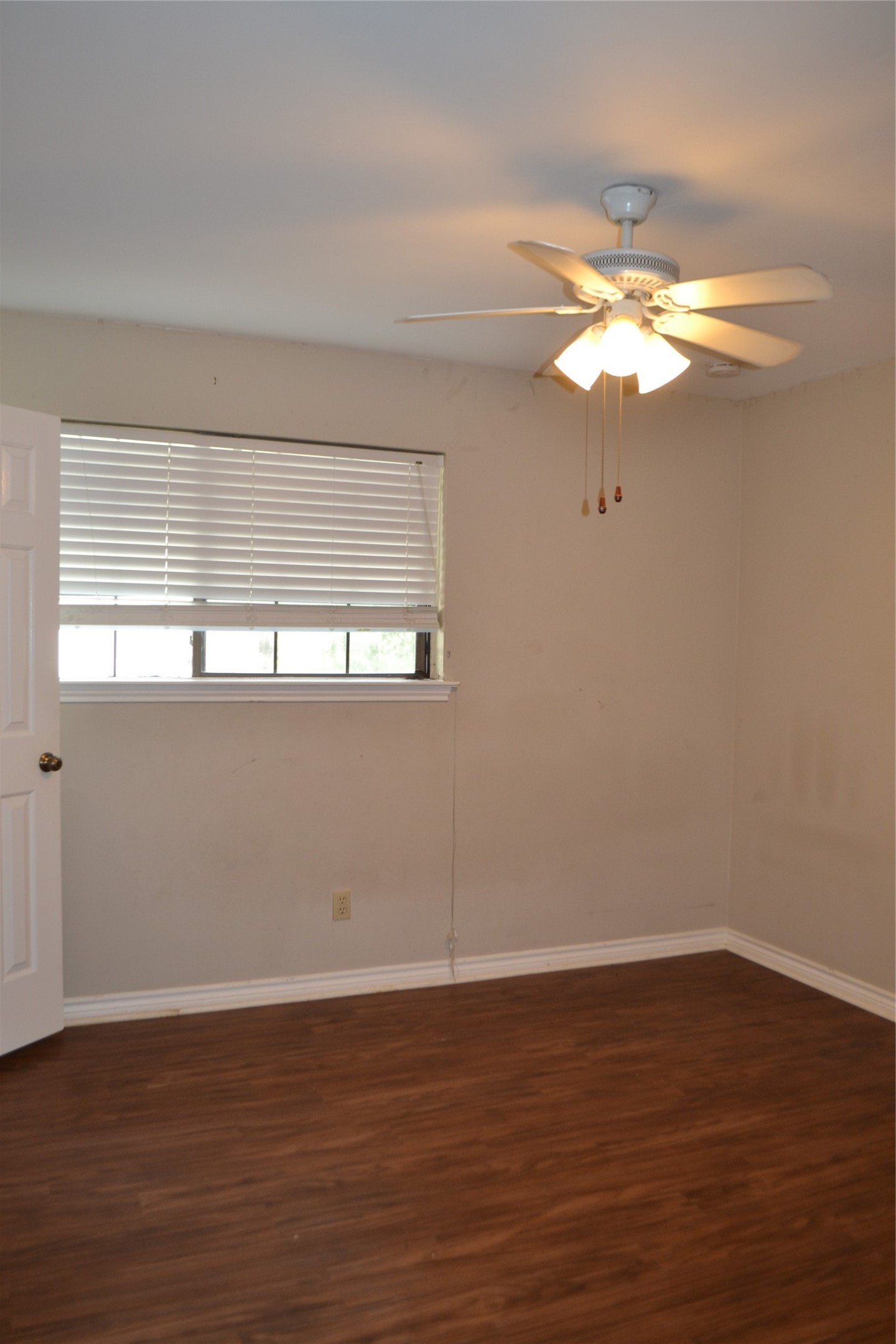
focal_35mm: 27
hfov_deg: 47.9
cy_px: 672
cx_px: 448
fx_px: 1008
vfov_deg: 67.4
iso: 400
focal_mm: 18
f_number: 4
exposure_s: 1/60
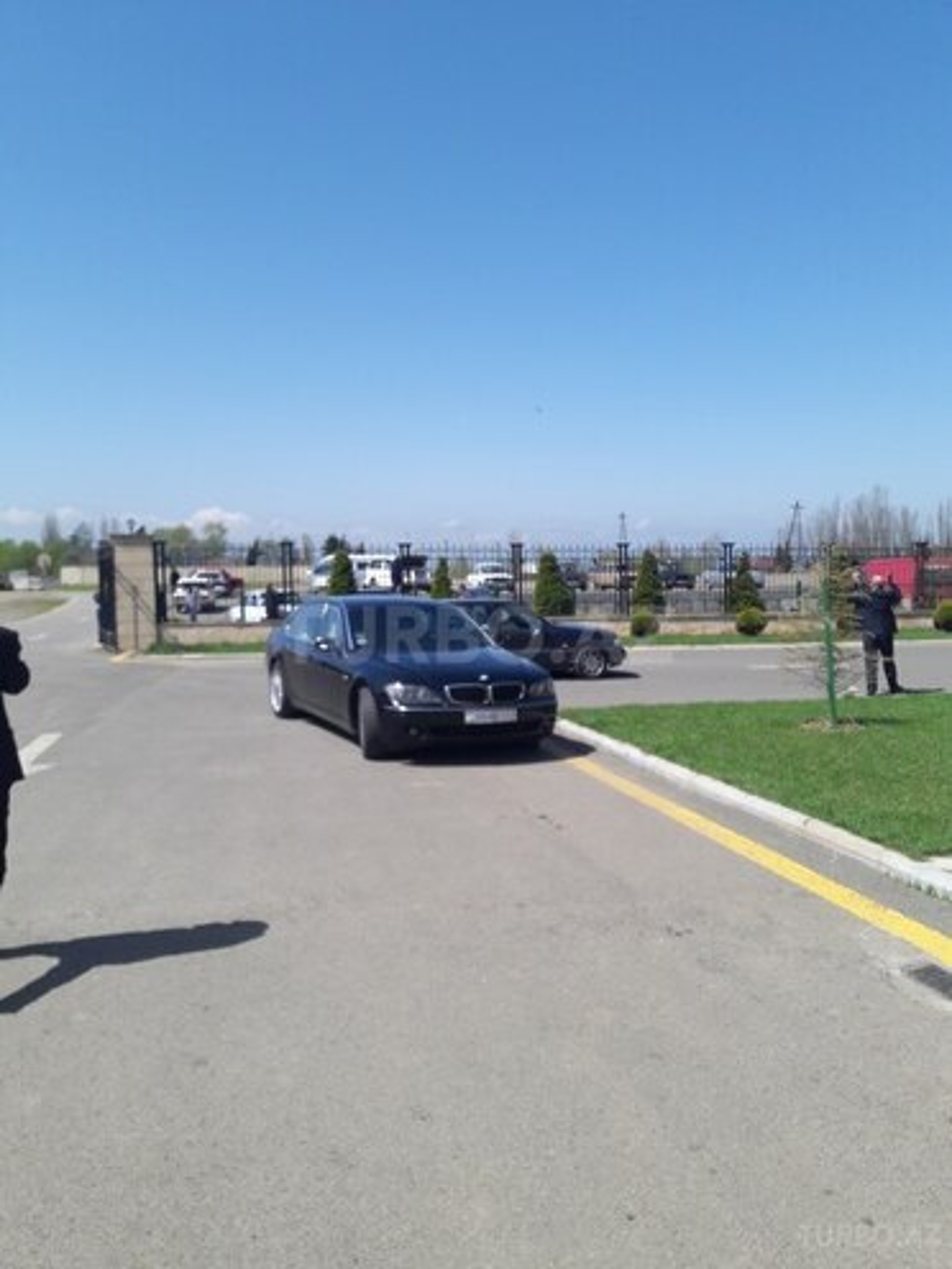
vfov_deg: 63.4
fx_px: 1027
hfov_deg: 49.7
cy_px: 634
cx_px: 476
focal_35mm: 28
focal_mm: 3.7
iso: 40
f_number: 1.9
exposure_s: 1/1575
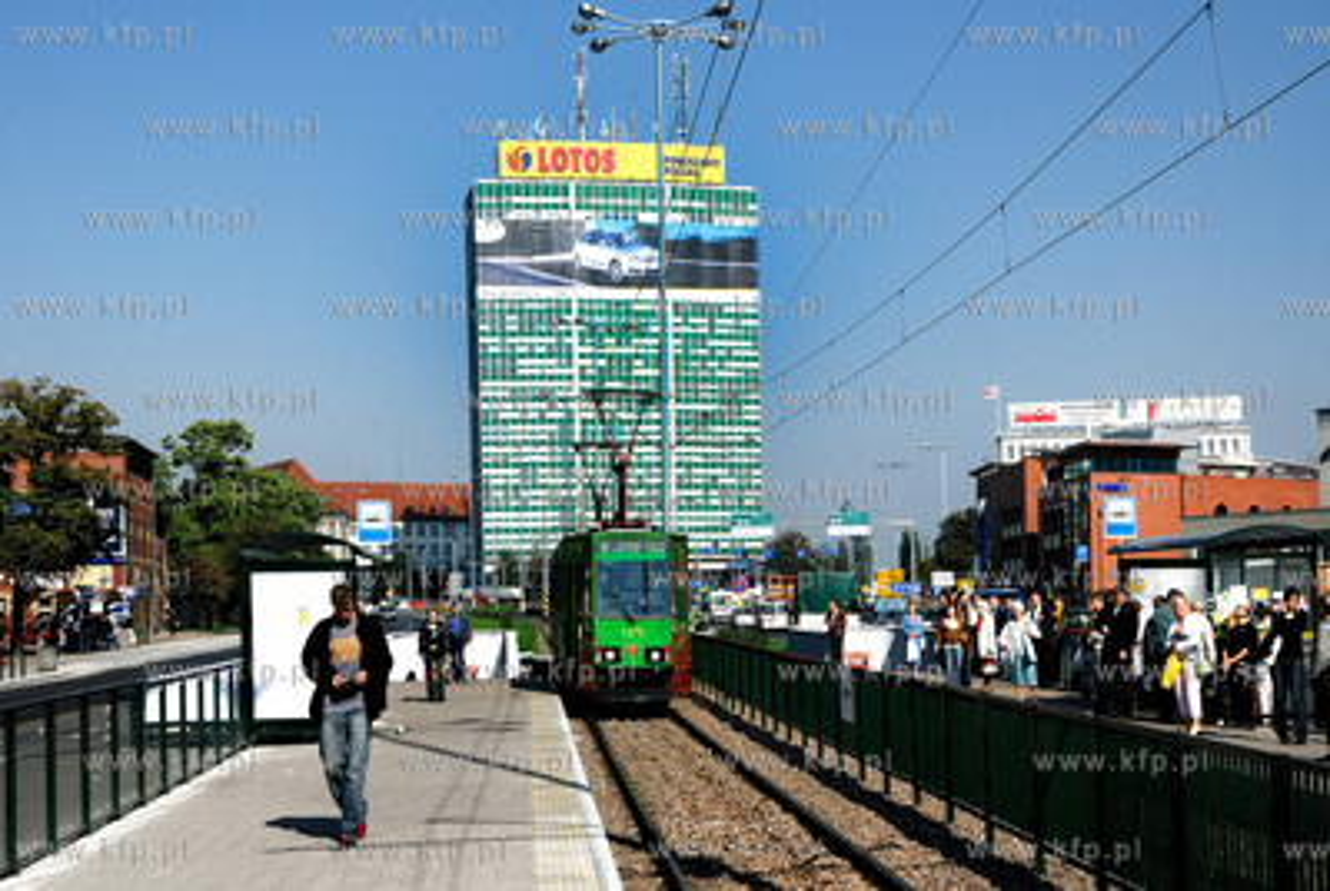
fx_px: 2109
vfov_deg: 23.9
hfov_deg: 35.0
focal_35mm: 57
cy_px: 446
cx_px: 665
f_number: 11
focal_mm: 38
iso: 100
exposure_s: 1/180
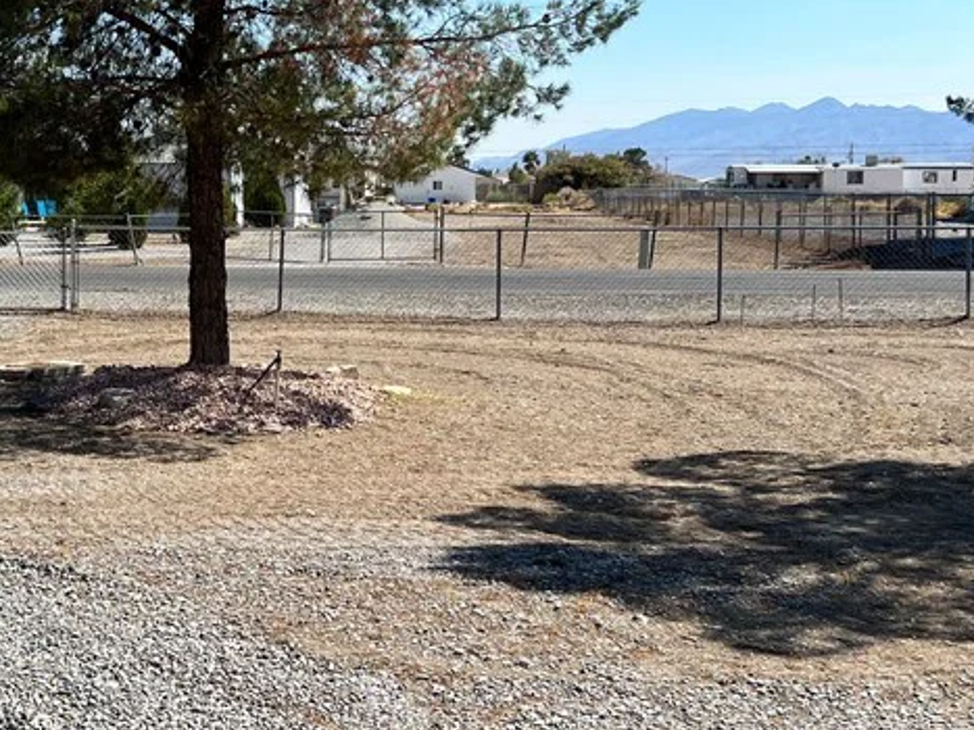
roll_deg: +0.5
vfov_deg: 25.6
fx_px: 1603
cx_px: 215
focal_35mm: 57
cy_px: 332
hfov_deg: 33.0
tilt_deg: -5.8
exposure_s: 1/6211
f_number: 1.5
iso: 50
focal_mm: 5.7
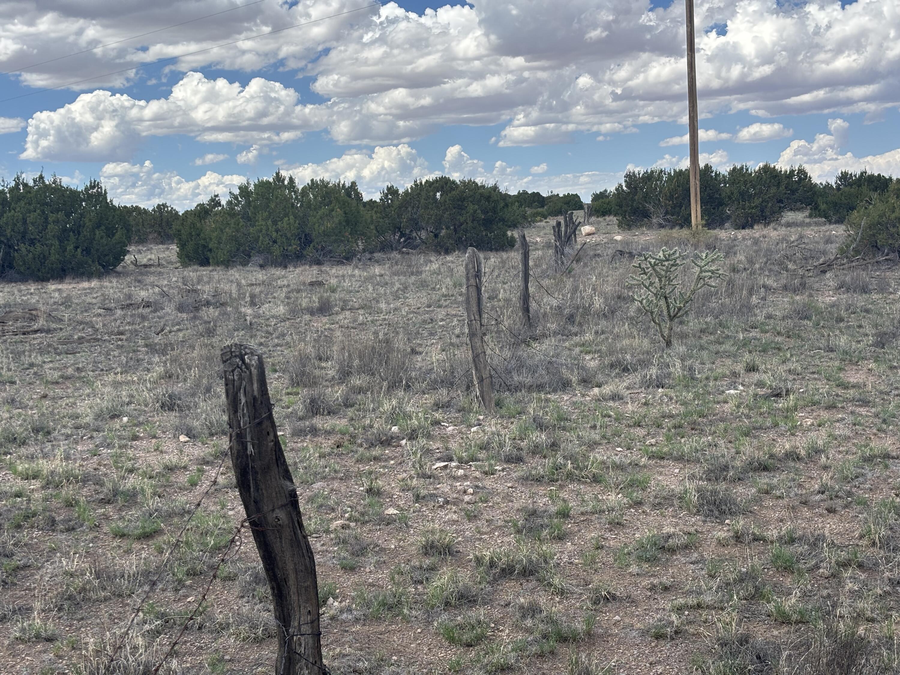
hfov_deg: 36.8
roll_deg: +2.8
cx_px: 450
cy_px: 338
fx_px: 1352
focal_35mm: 52
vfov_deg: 28.0
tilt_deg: -4.1
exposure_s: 1/2105
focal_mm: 5.96
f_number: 1.6
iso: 40
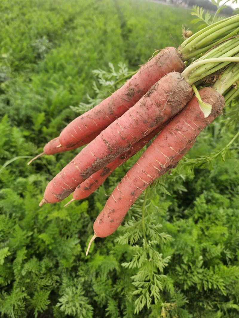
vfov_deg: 73.9
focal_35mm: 23
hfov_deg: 58.9
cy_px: 159
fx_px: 212
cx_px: 120
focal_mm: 5.4
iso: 25
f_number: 1.8
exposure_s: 1/109
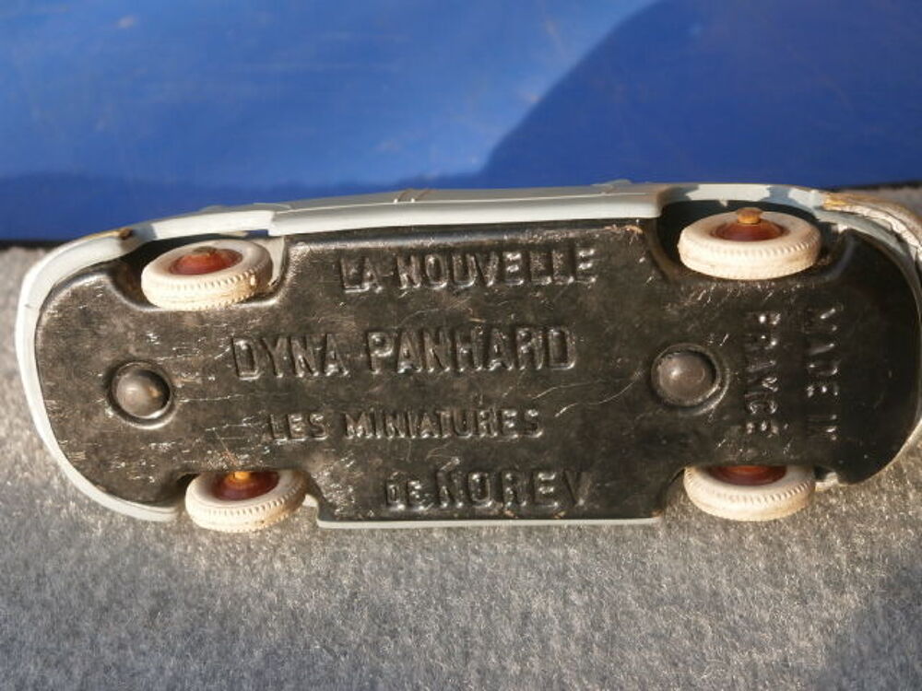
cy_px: 346
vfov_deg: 30.9
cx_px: 461
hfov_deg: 40.4
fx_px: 1252
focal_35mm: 47
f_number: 3.4
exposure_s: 1/320
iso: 80
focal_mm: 8.3
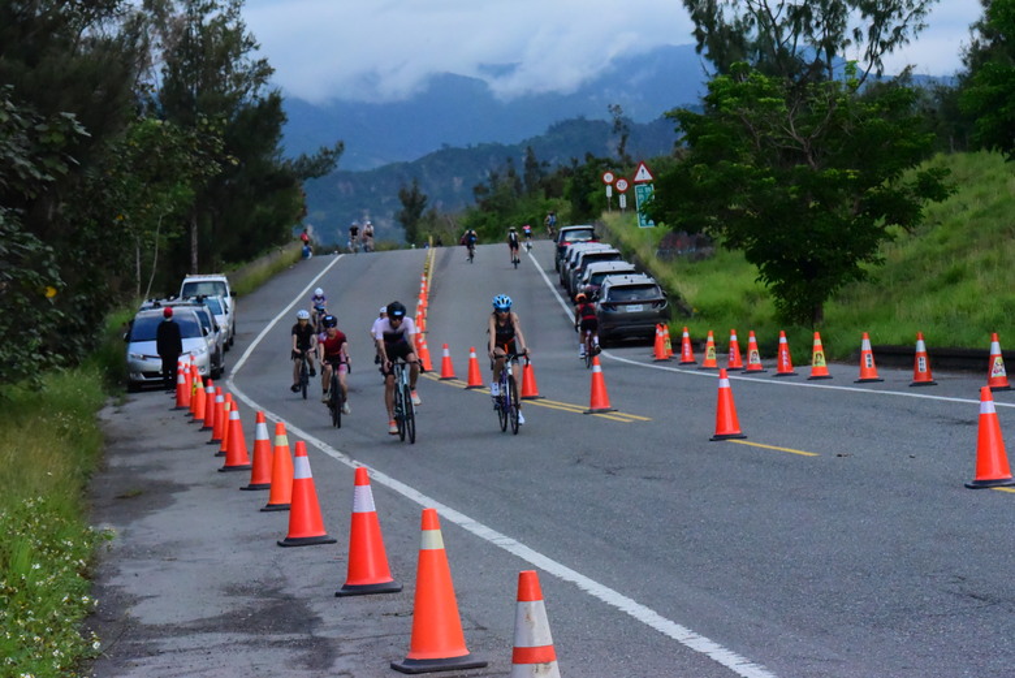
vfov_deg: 11.4
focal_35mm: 120
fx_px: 3385
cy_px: 339
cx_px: 508
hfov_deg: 17.1
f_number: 16
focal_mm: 120
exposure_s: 1/4000
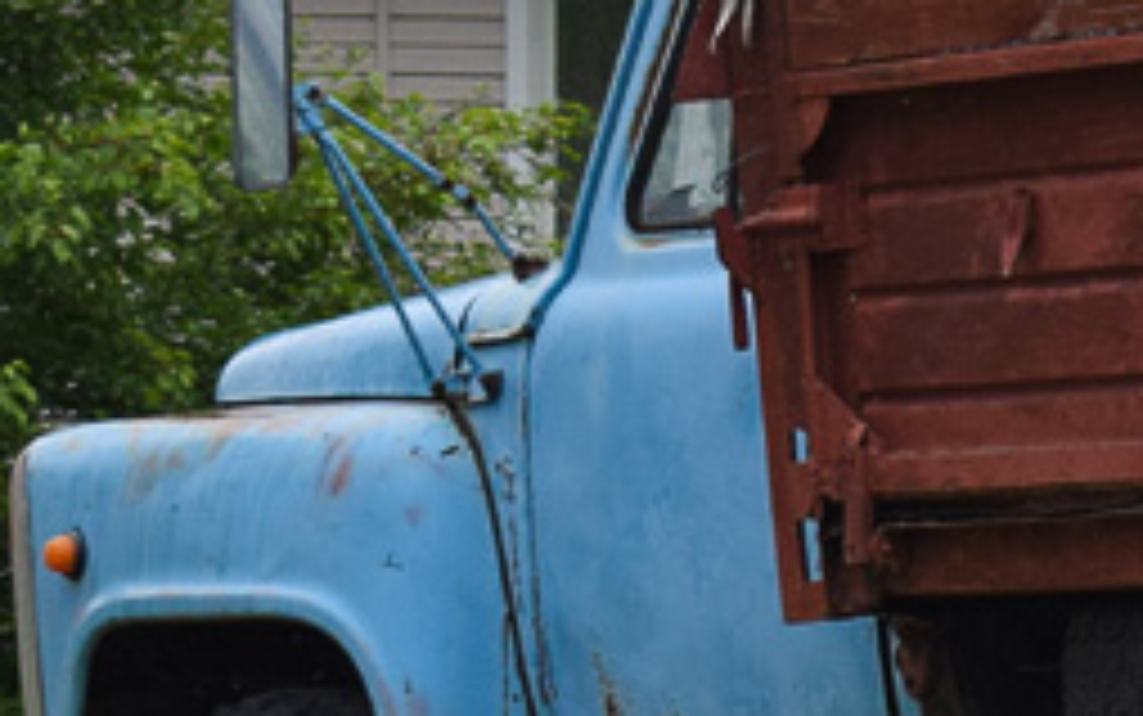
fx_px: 8539
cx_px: 1701
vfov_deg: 4.8
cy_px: 72
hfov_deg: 7.5
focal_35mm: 274
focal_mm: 38
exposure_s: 1/250
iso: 400
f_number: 5
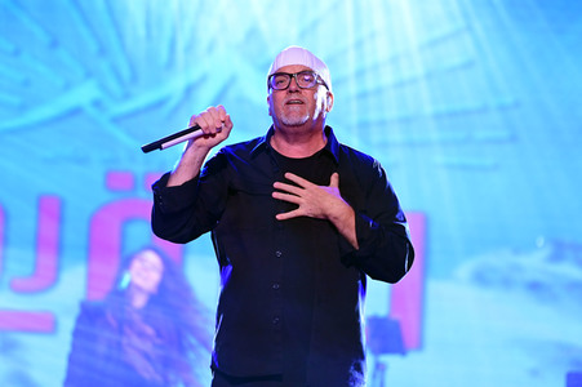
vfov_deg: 6.9
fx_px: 3231
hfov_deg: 10.3
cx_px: 291
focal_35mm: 200
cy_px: 194
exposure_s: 1/320
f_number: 3.2
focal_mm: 200
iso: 2000
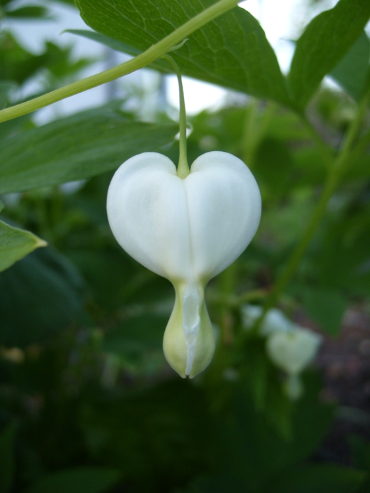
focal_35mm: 35
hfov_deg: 40.7
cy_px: 246
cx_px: 185
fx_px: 499
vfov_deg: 52.6
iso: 50
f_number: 2.8
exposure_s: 1/64
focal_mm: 5.8
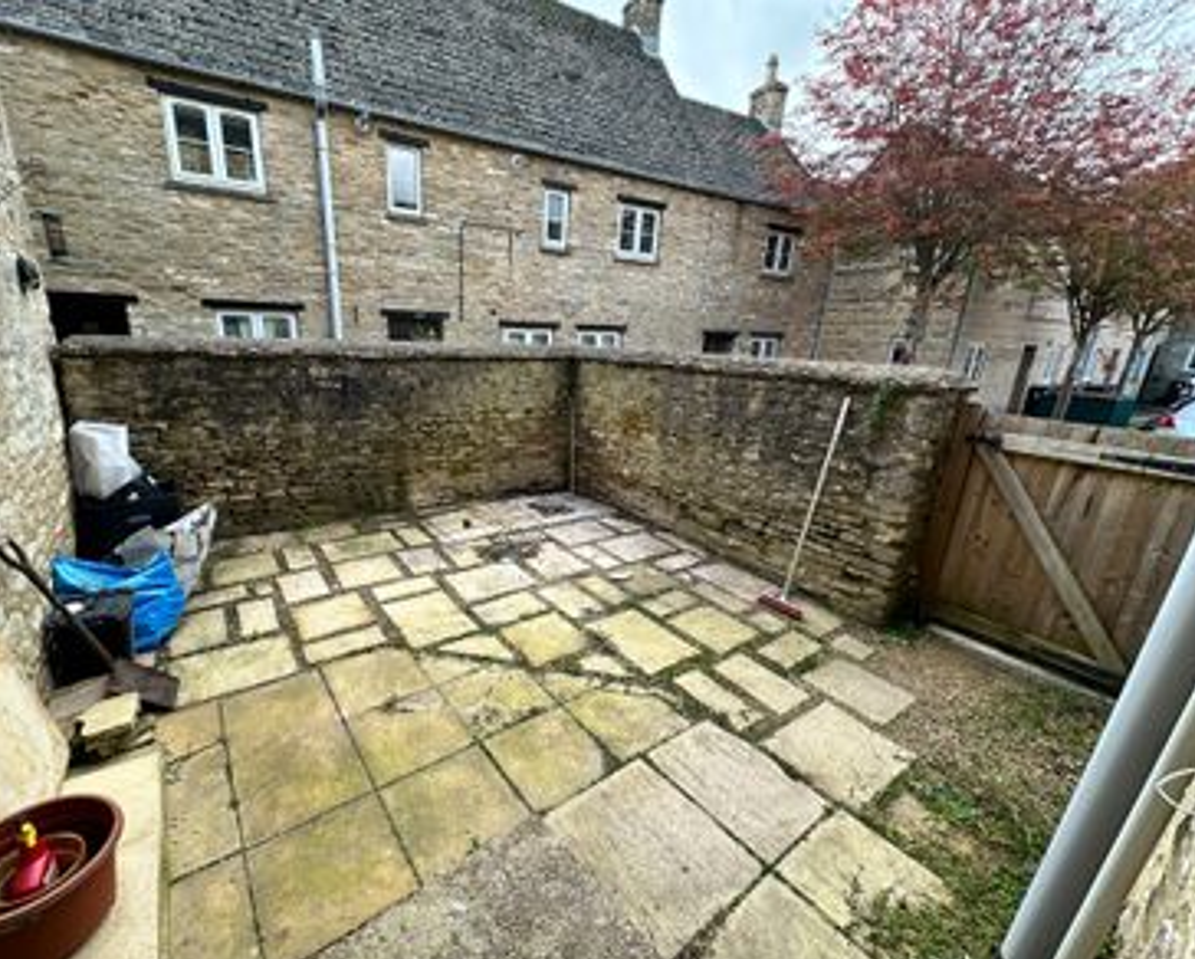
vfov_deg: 84.1
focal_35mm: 15
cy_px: 489
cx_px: 545
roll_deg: -2.5
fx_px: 531
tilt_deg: -16.3
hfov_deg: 96.5
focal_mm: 2.22
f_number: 2.2
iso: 40
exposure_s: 1/245
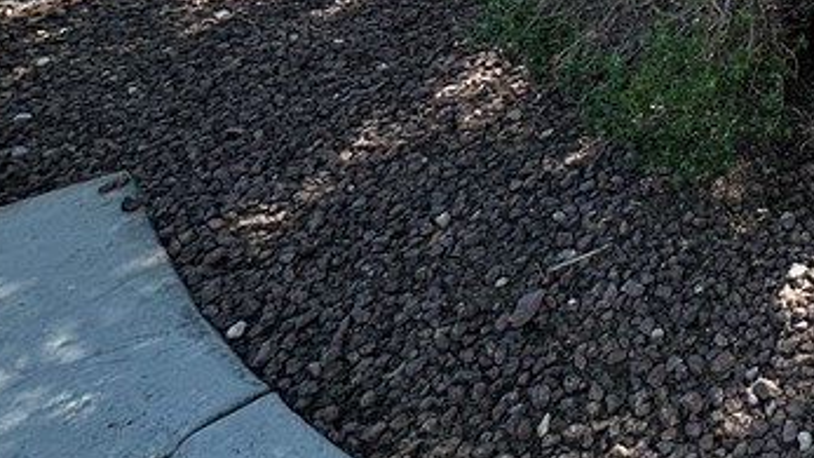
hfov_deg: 36.7
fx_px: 971
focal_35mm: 45
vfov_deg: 19.8
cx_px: 941
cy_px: -359
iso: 40
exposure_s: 1/543
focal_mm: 2.22
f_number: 2.2
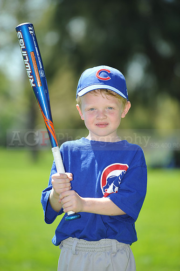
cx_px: 90
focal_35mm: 200
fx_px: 1502
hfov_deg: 6.9
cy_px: 136
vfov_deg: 10.3
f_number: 4.5
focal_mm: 200
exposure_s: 1/640
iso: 200
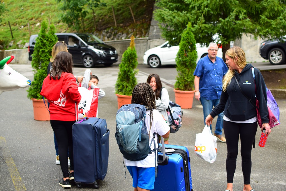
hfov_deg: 37.8
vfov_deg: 25.8
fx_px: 417
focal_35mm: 52
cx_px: 143
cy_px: 96
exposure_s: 1/640
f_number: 2.8
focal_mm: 35
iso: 200
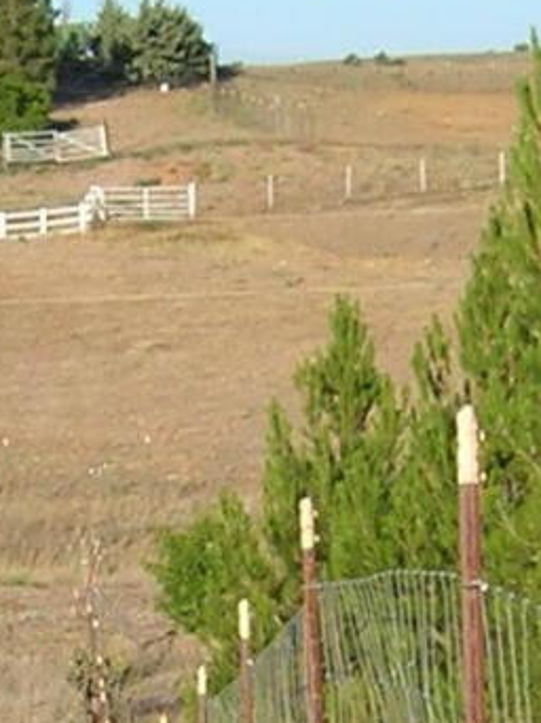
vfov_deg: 9.8
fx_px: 4152
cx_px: 61
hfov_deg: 7.4
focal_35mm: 199
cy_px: 852
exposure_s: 1/326
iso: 50
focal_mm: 5.7
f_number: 4.9
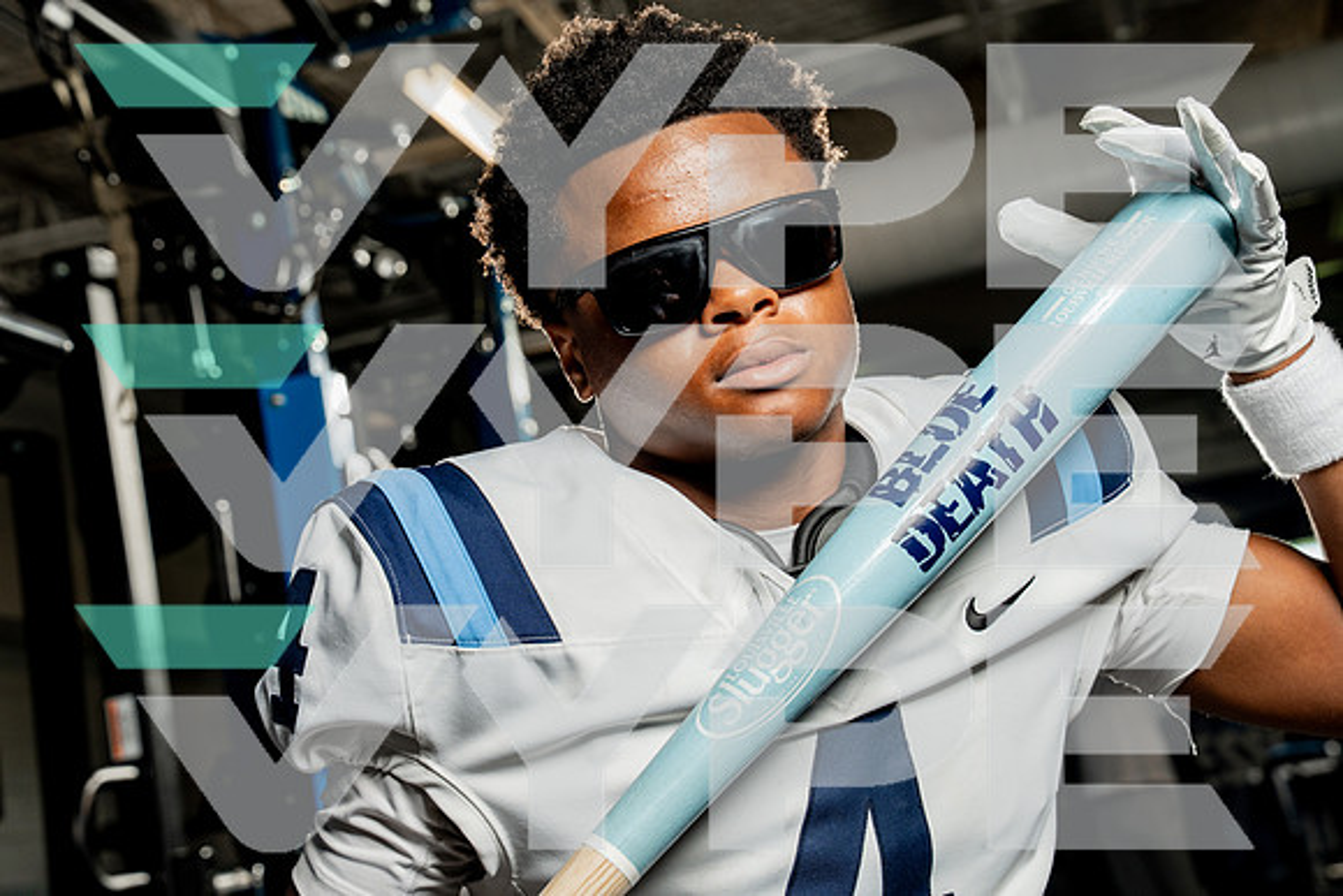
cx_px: 672
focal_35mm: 68
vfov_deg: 20.0
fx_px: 2537
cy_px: 448
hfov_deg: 29.6
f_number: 7.1
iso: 640
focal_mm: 68
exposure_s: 1/200
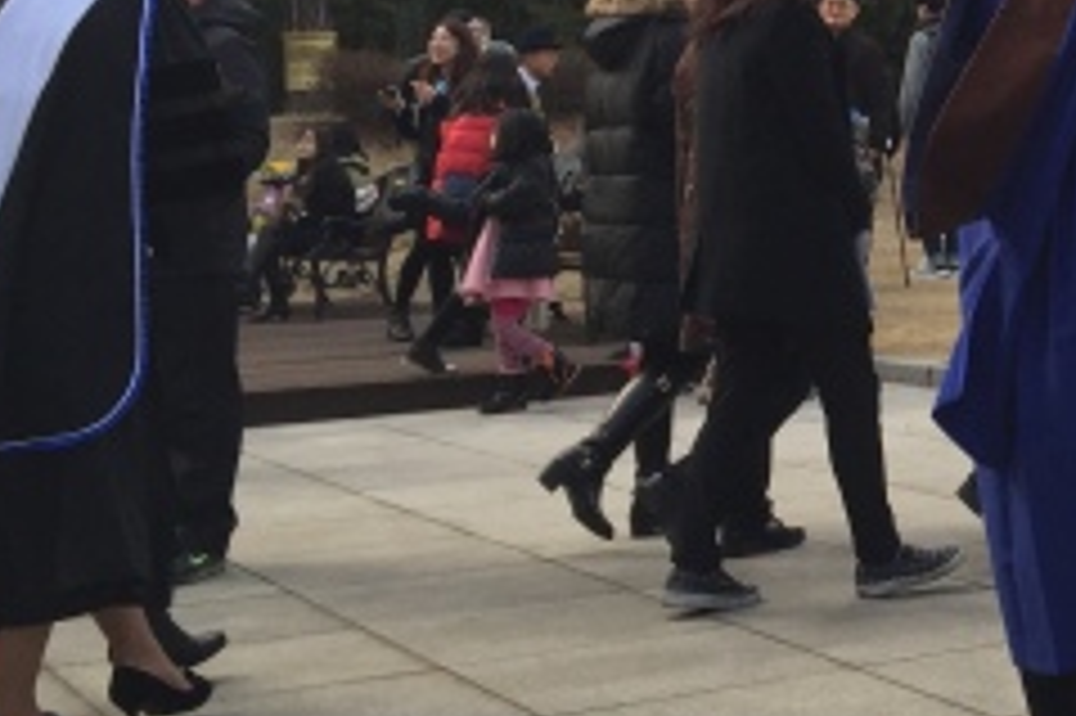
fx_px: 2449
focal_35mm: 82
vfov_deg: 16.2
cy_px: -65
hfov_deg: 22.2
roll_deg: +1.6
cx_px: 1405
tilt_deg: +5.3
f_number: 2.2
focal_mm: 4.15
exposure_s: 1/449
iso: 32
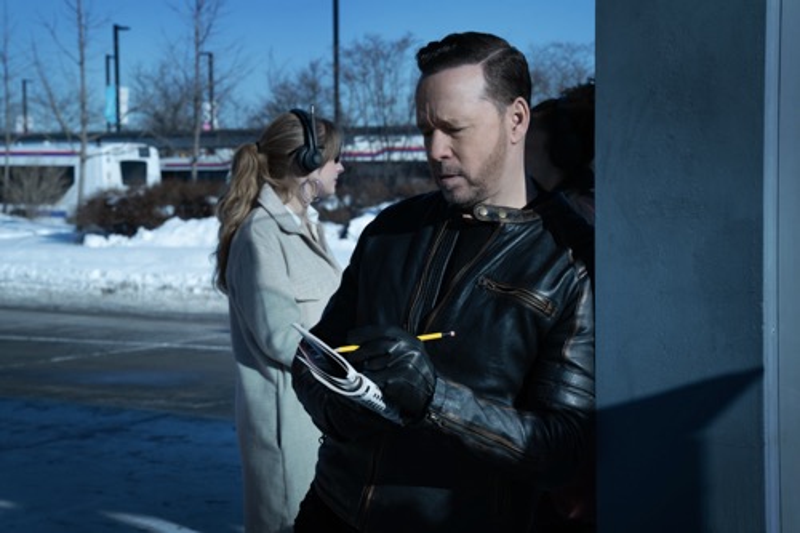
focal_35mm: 70
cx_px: 400
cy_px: 266
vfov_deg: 19.4
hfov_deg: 28.9
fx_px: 1555
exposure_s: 1/400
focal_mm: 70
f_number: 8
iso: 100
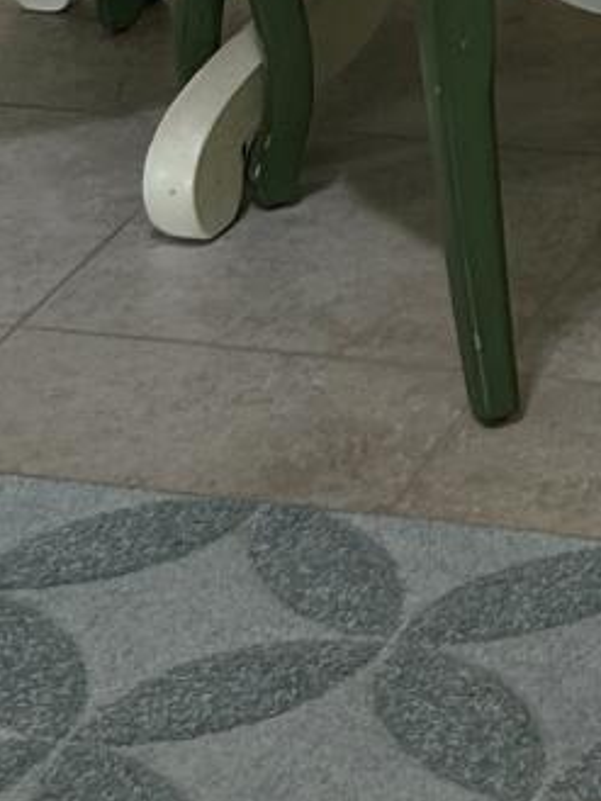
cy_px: -833
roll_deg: +1.2
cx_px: 888
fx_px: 3655
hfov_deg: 9.2
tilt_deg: -6.0
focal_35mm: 158
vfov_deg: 11.2
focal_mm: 5.7
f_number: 1.5
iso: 100
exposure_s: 1/60
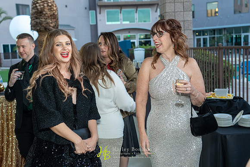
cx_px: 125
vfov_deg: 29.9
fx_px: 313
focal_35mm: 45
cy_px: 84
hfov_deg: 43.6
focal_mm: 45
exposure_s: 1/160
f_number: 4
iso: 1600
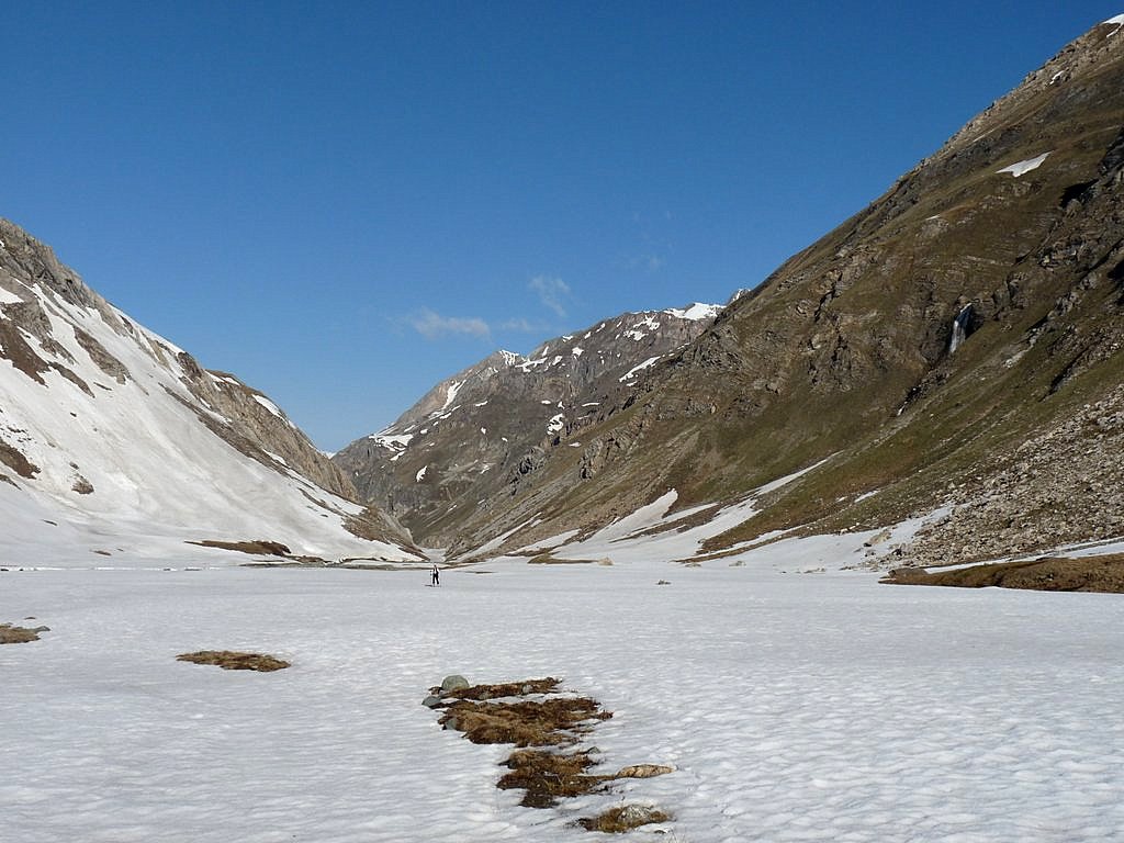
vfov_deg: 34.3
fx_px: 1364
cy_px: 422
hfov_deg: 44.8
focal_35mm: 42
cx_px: 562
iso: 100
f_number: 8
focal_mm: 7.4
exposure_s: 1/500
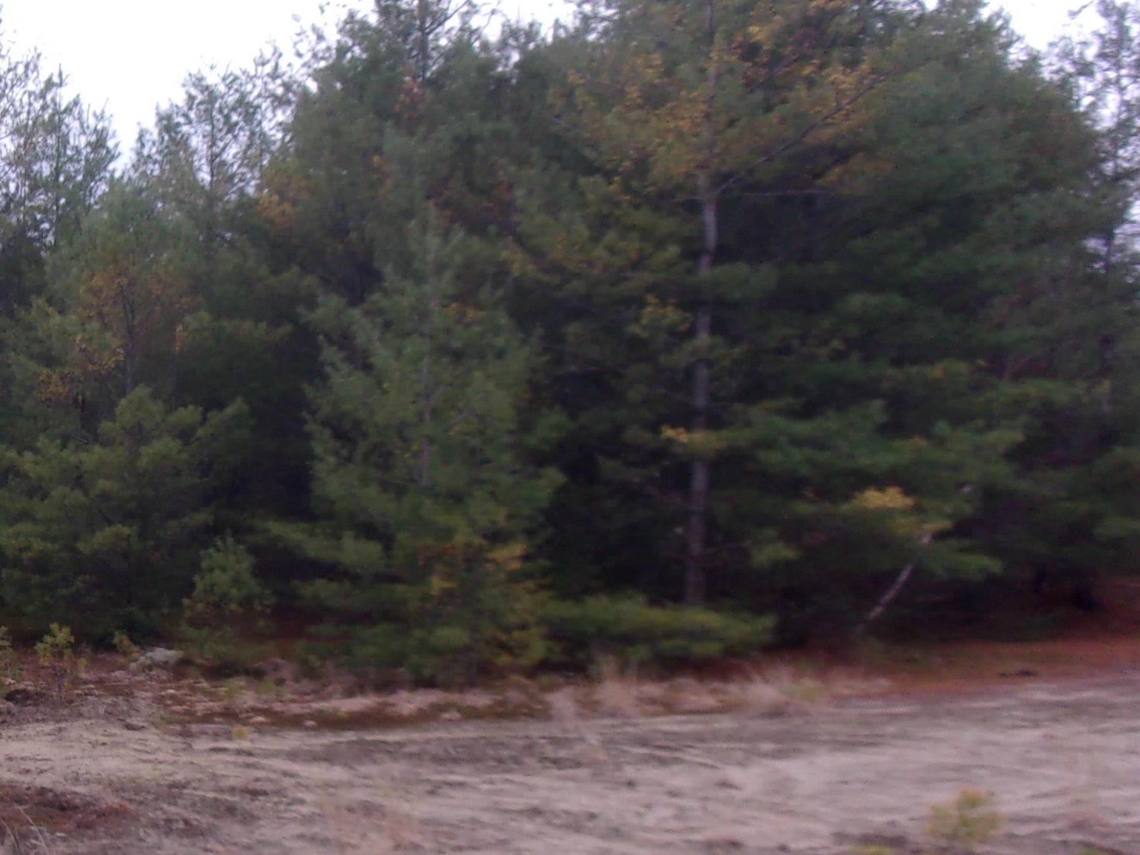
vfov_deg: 25.1
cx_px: -37
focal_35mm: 58
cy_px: 568
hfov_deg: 30.5
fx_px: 1910
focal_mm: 5.1
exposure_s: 1/220
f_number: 3.9
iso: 80
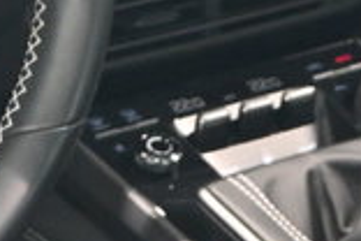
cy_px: 140
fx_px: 2078
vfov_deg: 6.6
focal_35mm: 207
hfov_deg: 9.9
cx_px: 2
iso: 3200
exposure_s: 1/80
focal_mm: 21
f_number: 4
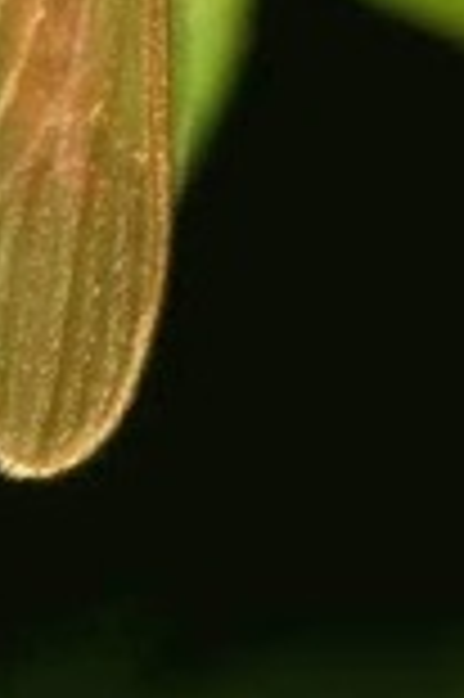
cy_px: -162
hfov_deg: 2.1
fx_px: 12595
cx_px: 126
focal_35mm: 650
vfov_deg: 3.2
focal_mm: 105
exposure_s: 1/60
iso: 100
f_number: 32
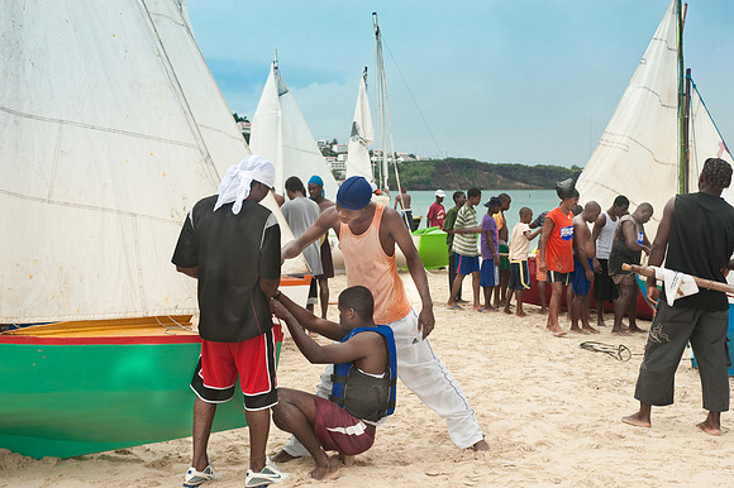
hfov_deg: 35.7
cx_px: 367
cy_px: 244
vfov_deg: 24.2
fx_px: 1141
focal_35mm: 56
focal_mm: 56
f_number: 8
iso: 200
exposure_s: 1/125
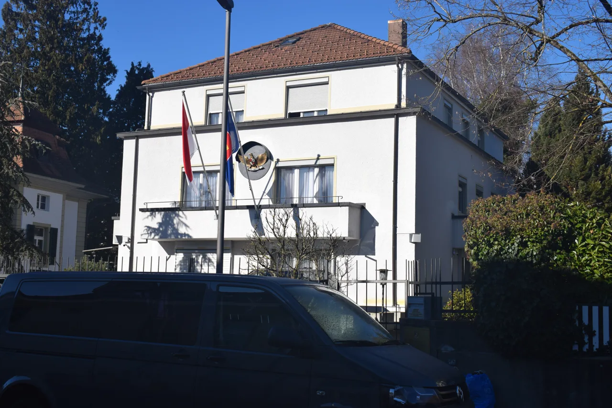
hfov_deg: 43.6
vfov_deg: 29.9
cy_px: 204
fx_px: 765
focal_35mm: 45
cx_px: 306
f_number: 10
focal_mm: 30
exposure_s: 1/400
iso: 200
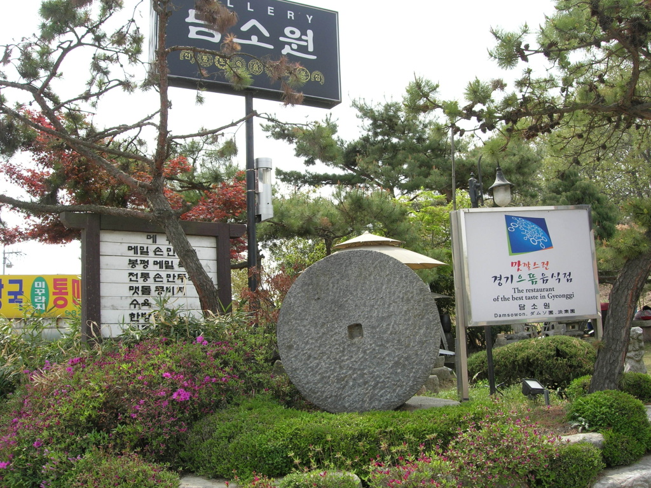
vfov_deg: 37.7
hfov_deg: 49.0
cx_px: 326
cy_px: 244
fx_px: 715
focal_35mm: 38
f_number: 4.8
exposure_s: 1/250
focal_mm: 7.8
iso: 64
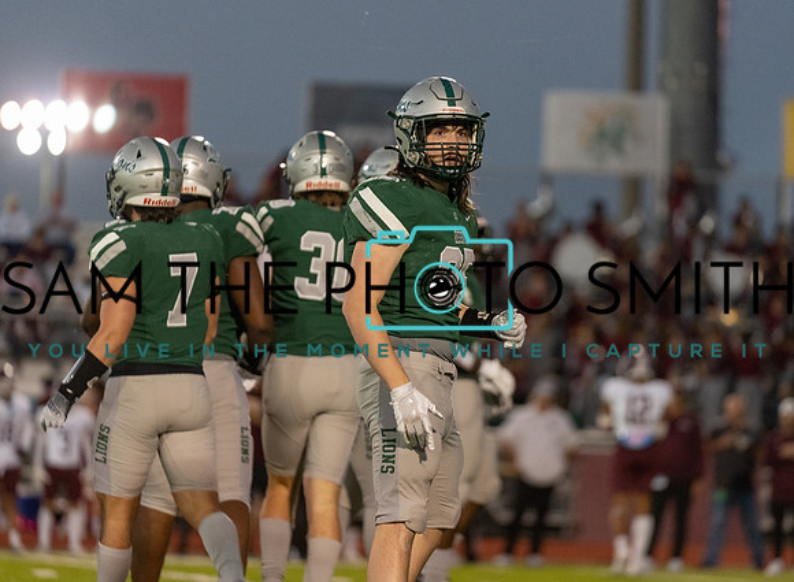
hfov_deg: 8.3
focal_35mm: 239
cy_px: 265
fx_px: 5446
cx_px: 440
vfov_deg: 6.1
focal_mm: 200
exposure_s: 1/1250
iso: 5000
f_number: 2.8
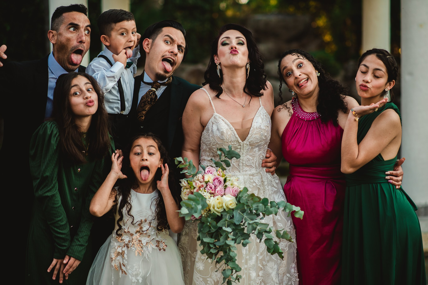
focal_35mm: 85
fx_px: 1011
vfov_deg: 16.1
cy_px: 142
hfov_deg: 23.9
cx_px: 214
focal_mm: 85
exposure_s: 1/800
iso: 100
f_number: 2.5
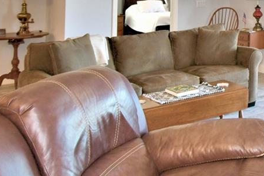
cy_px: -35
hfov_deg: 29.7
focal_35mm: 53
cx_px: 347
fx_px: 389
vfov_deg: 23.4
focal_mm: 10
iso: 180
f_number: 4.5
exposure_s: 1/60
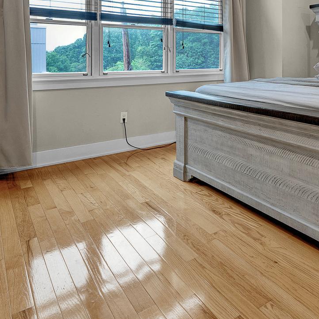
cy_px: 46
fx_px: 302
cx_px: 248
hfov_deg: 52.6
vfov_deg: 50.8
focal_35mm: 29
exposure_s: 1/2.5
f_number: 8
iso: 200
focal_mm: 12
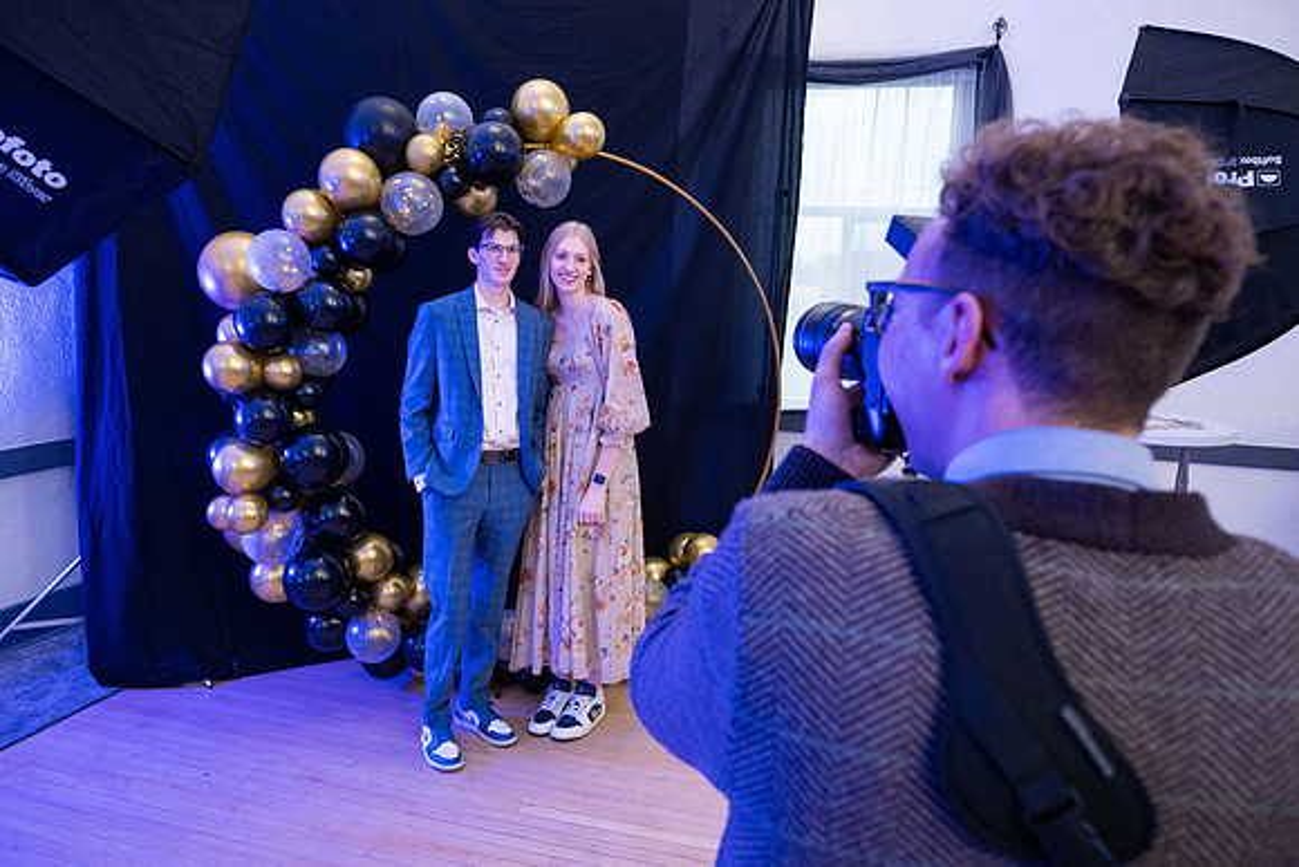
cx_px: 650
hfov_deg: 69.4
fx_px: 938
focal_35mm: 26
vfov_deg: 49.6
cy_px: 434
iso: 6400
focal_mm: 26
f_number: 4.5
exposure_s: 1/80
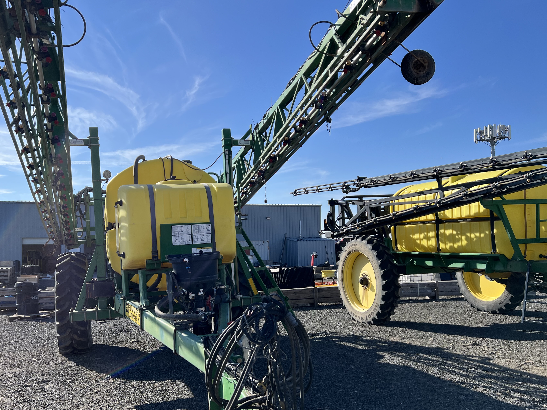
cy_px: 239
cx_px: 224
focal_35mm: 31
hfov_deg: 58.0
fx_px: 490
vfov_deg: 45.3
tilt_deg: +3.2
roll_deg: +1.1
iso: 50
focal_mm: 5.7
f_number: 1.5
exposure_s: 1/3831
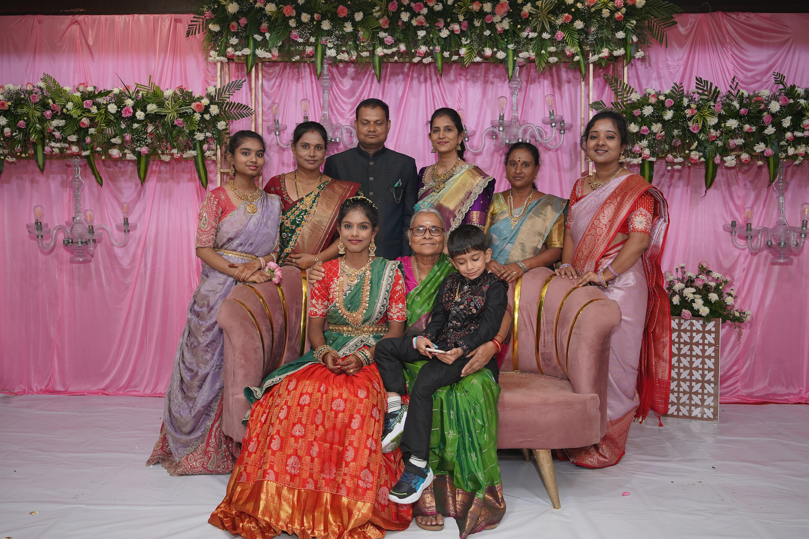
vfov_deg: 37.9
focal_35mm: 35
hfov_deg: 54.4
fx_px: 786
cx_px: 404
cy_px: 270
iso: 1250
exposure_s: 1/160
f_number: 6.3
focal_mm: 35
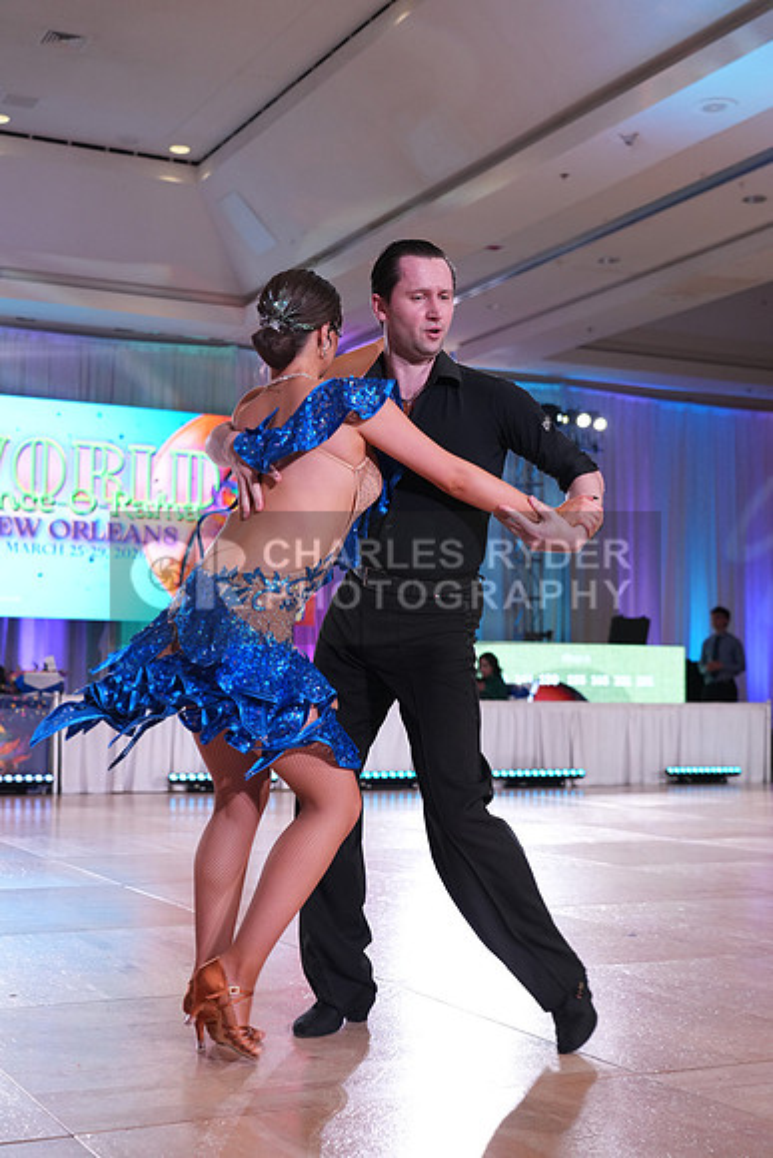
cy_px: 579
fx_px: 1513
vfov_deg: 41.9
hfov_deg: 28.7
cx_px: 386
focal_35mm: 47
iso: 2000
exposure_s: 1/400
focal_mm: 47
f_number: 4
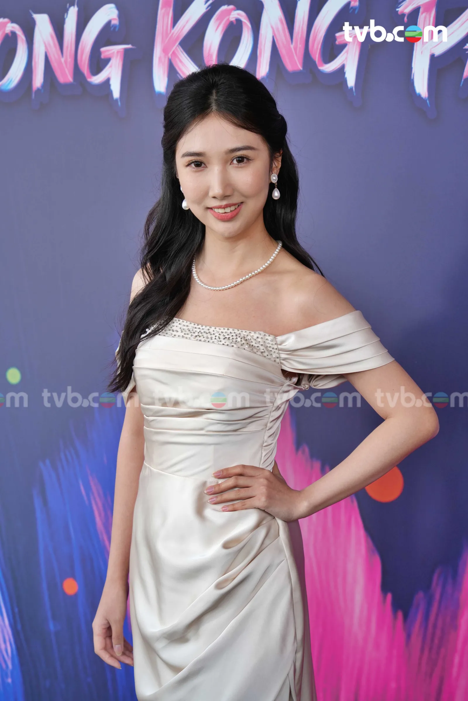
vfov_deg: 19.1
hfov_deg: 12.8
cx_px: 234
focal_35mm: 107
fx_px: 2086
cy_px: 350
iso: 250
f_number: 4.5
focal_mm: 107
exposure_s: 1/125
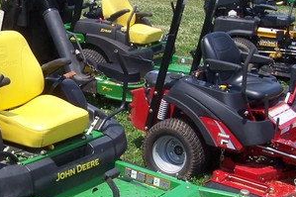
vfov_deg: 19.3
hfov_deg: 28.2
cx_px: 57
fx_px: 575
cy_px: 150
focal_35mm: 70
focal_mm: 5.6
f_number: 5.6
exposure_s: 1/350
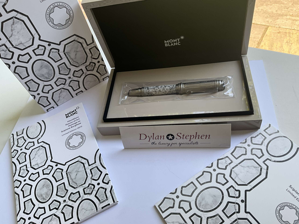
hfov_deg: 61.7
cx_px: 150
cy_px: 112
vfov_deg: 48.2
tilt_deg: -51.1
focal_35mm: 29
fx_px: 250
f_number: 1.8
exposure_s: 1/122
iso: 25
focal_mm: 3
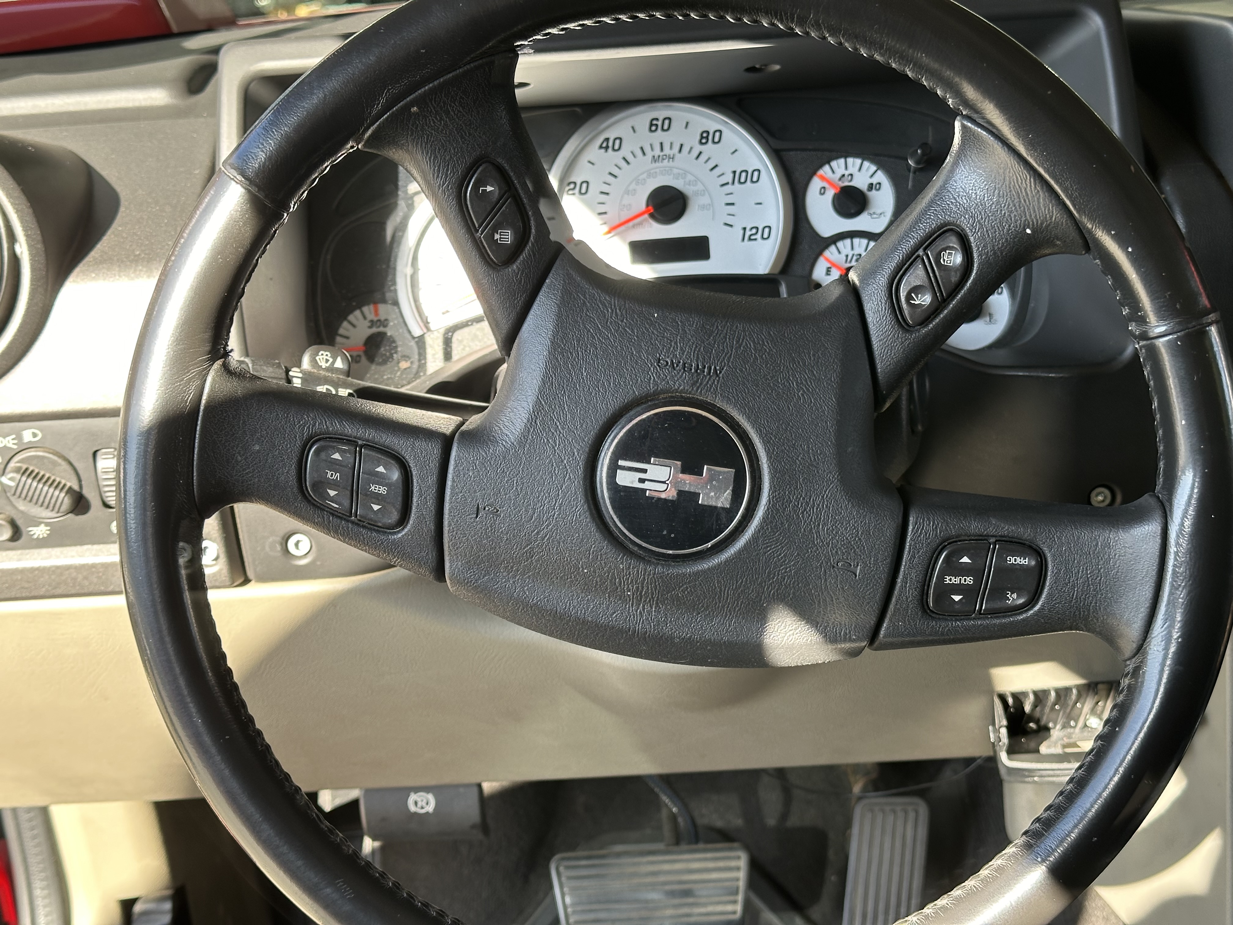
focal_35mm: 48
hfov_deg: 39.7
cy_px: 462
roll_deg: +4.3
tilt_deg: -22.5
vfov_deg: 30.3
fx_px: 1710
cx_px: 616
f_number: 1.78
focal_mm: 6.86
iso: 64
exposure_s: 1/170
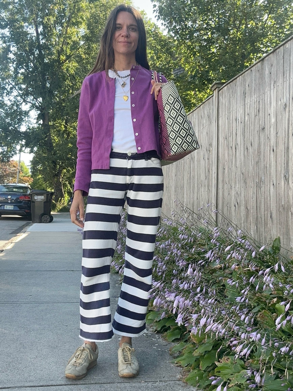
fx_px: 339
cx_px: 146
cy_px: 196
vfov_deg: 60.0
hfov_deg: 46.8
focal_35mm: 30
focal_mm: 2.69
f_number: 1.9
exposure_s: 1/121
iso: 20
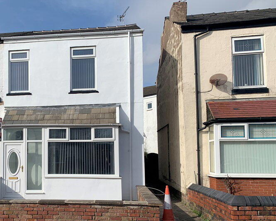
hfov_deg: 45.4
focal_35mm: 39
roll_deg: +0.2
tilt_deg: +3.8
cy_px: 139
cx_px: 73
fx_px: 319
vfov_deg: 38.0
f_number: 1.8
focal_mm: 4.25
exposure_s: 1/3521
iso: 25
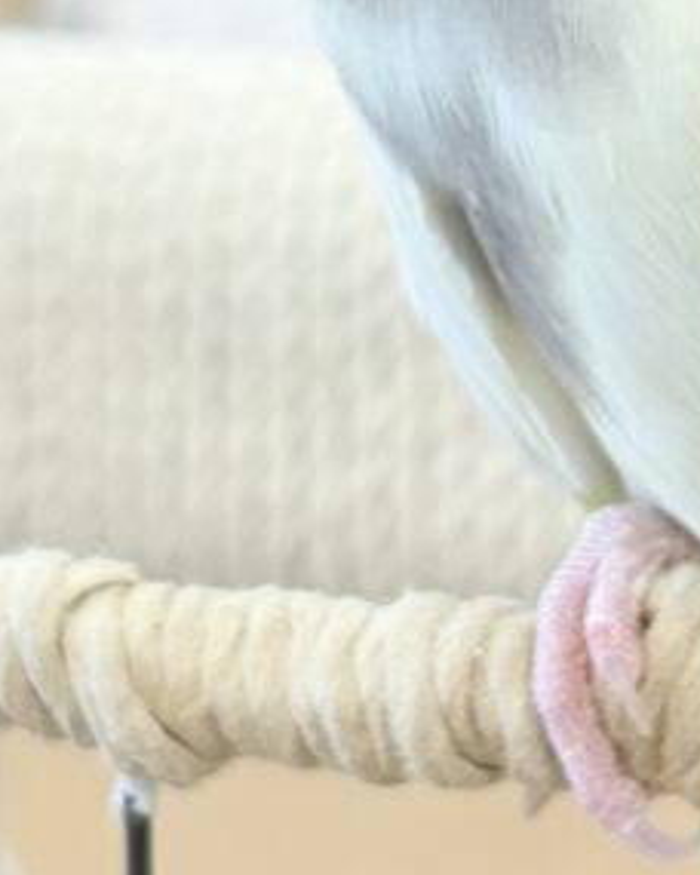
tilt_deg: -7.2
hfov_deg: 7.2
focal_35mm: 214
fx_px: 5542
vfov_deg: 8.8
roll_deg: +2.1
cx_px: 758
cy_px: -491
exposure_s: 1/50
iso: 40
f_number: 1.6
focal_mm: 5.96
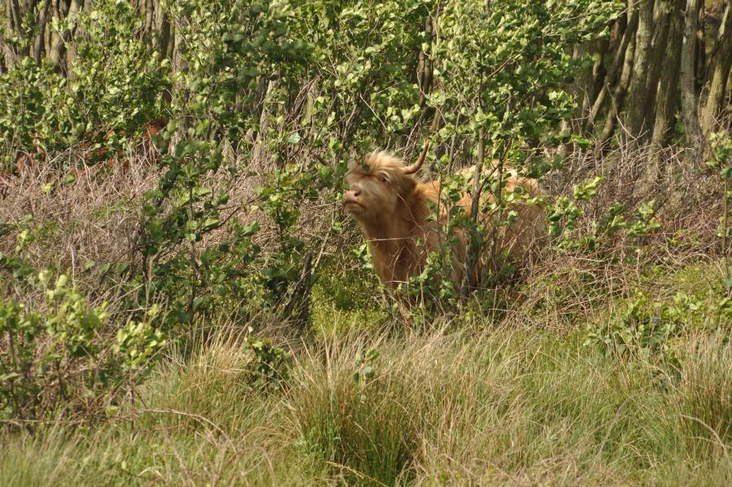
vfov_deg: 4.6
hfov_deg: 6.9
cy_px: 244
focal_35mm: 300
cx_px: 366
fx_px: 6093
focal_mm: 200
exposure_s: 1/160
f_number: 10
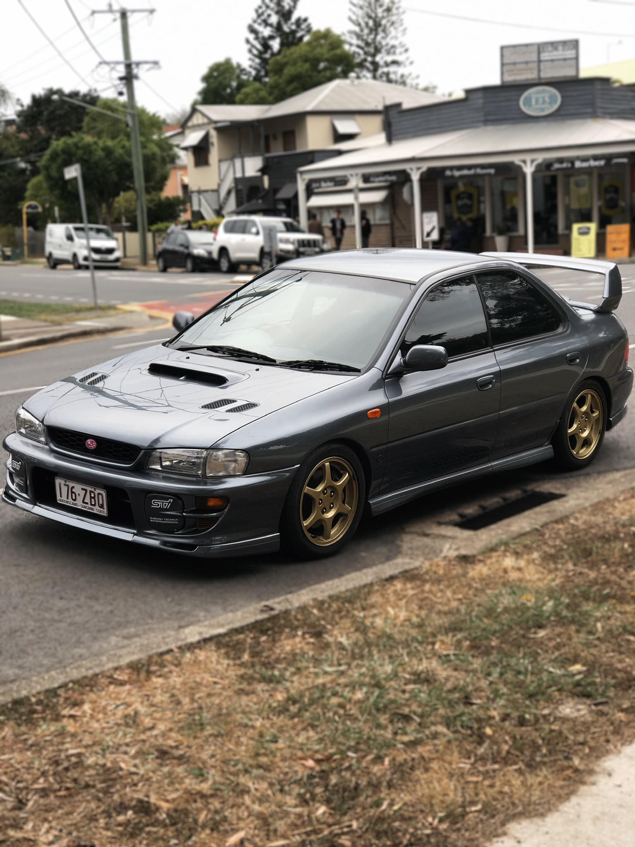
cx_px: 318
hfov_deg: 25.7
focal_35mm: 57
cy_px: 424
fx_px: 1394
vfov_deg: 33.8
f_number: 2.8
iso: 25
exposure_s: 1/60
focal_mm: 6.6
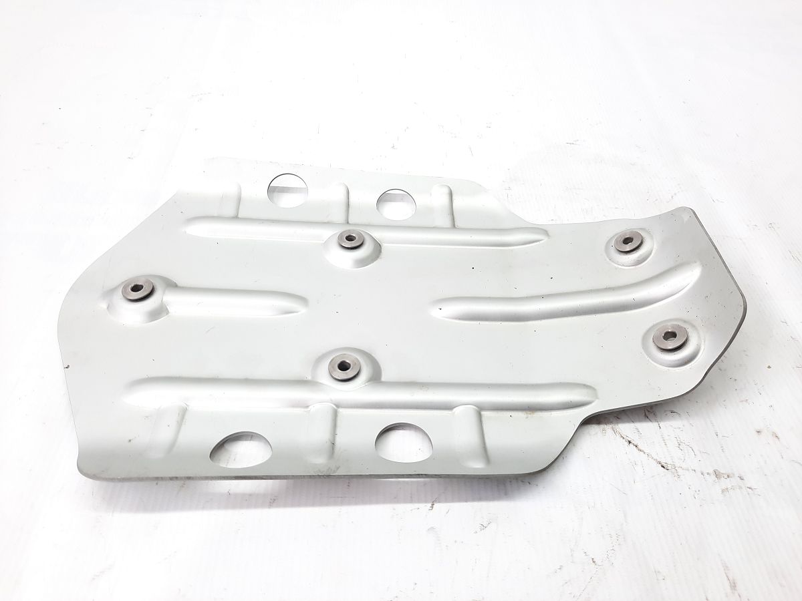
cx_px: 401
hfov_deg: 69.4
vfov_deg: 54.9
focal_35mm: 25
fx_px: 579
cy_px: 300
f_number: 2
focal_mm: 4.6
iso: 64
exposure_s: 1/50
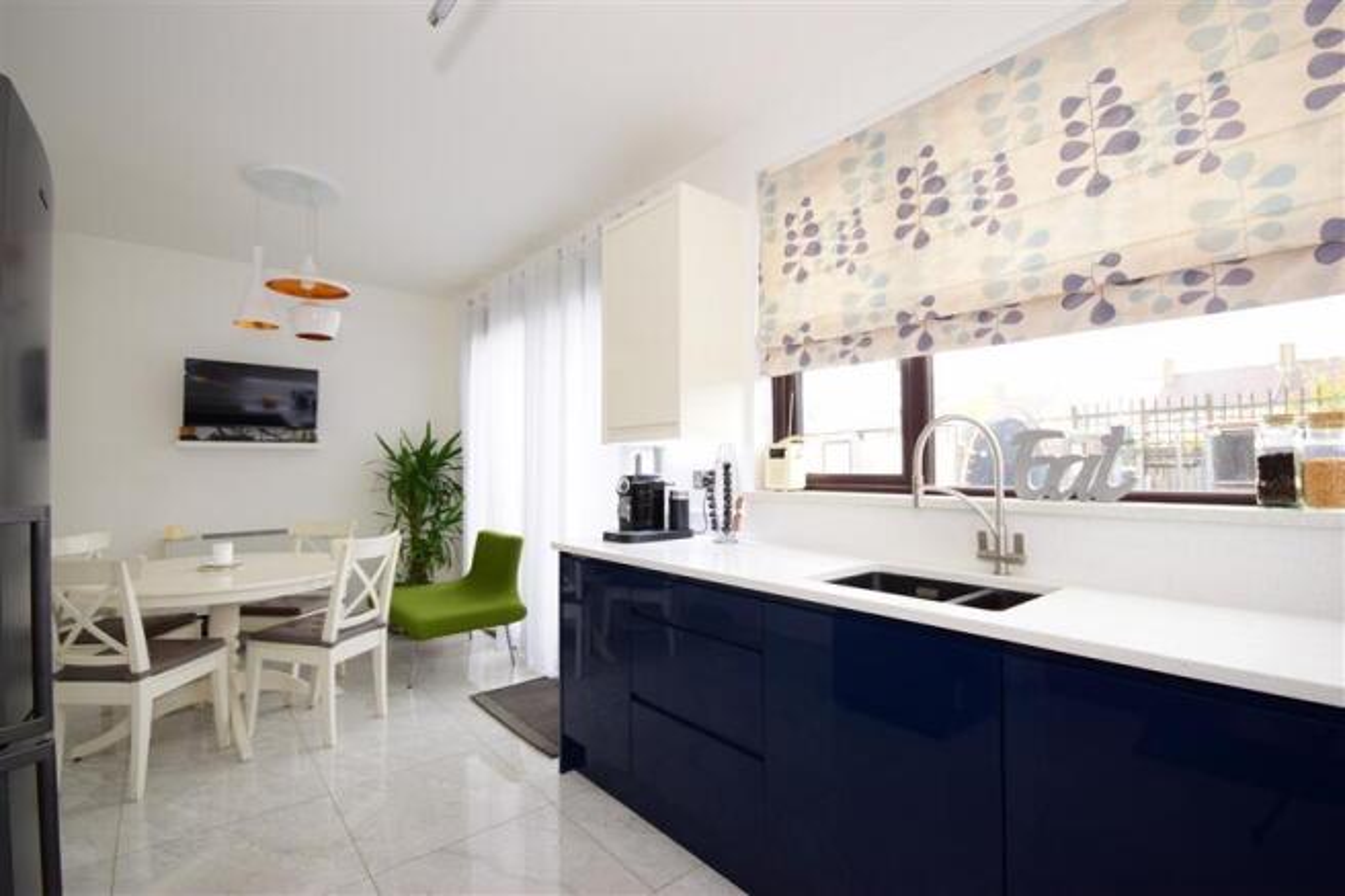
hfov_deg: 95.0
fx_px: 616
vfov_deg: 72.0
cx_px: 672
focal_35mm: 16
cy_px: 448
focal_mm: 11
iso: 400
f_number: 7.1
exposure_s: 1/6
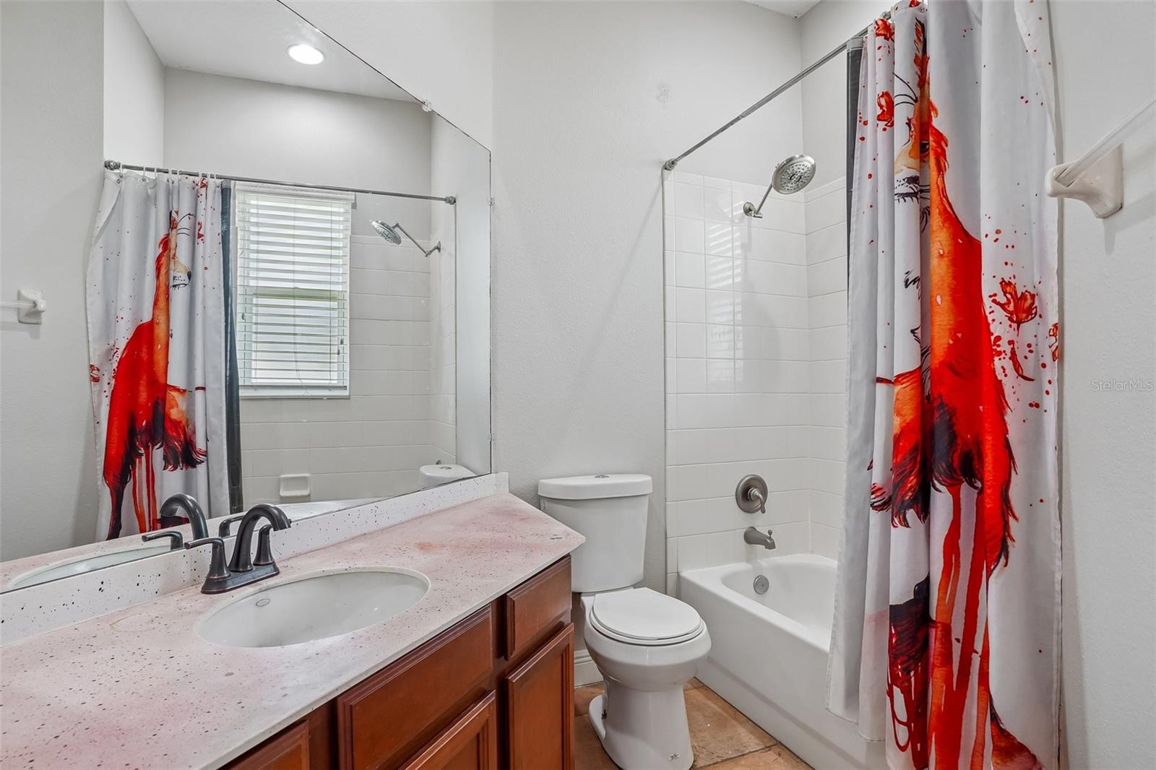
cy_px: 385
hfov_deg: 93.3
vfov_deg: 70.4
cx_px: 578
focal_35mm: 17
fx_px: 546
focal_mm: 17
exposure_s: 1/25
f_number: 8
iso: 400
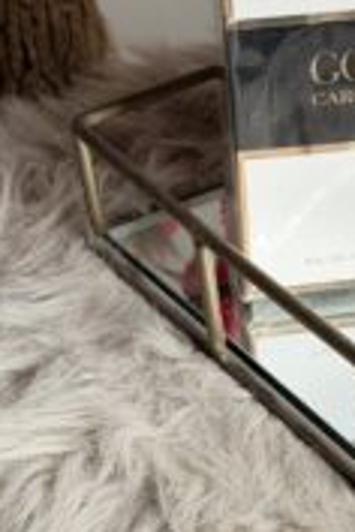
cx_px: 569
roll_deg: -0.2
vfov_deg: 16.0
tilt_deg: -29.7
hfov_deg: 10.4
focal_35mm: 127
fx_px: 1878
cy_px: 93
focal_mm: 6.76
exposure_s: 1/121
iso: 64
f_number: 1.78
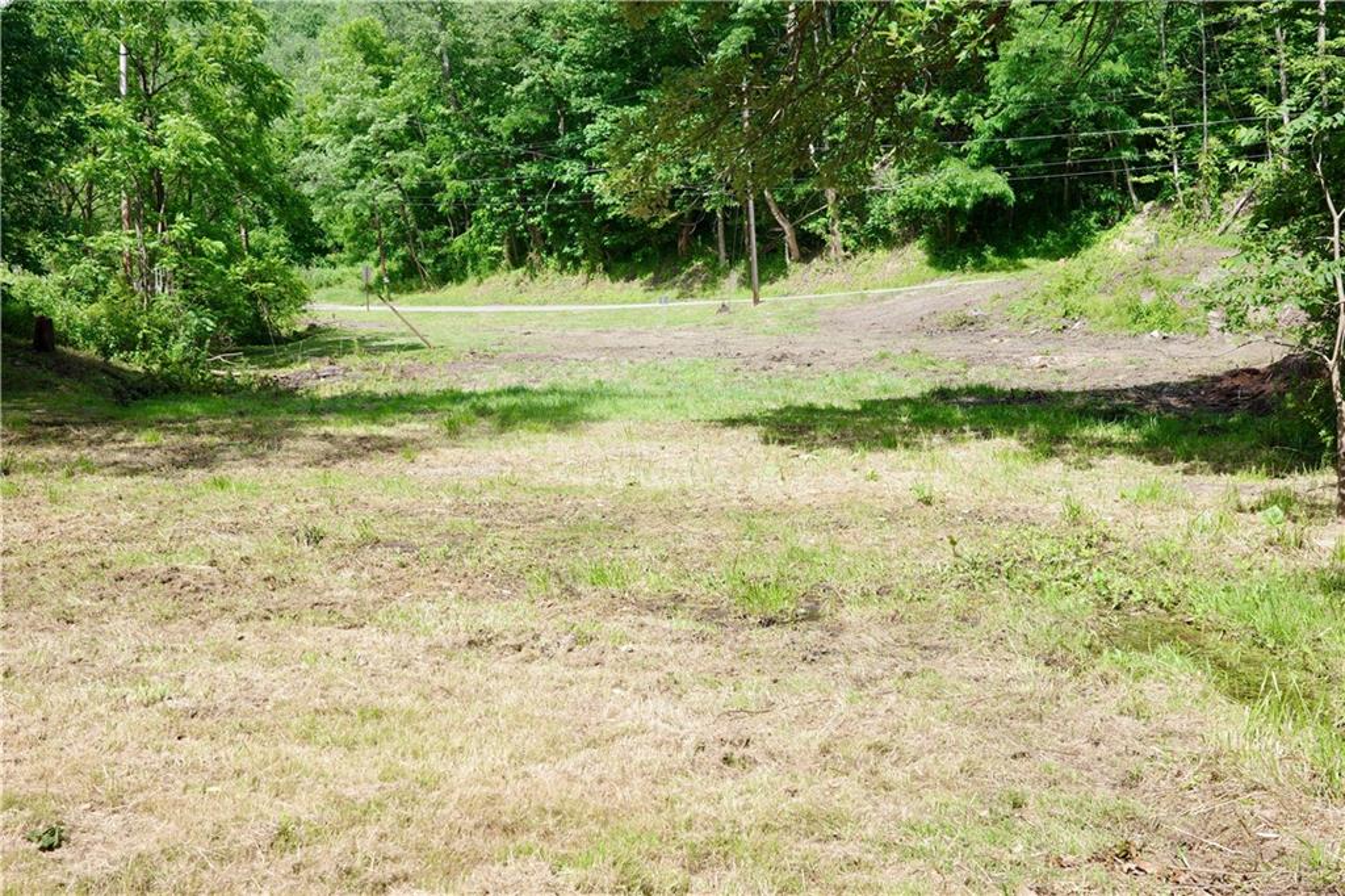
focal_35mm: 40
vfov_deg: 33.4
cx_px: 672
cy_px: 448
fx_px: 1494
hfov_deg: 48.5
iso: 200
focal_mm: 26
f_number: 5
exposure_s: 1/400
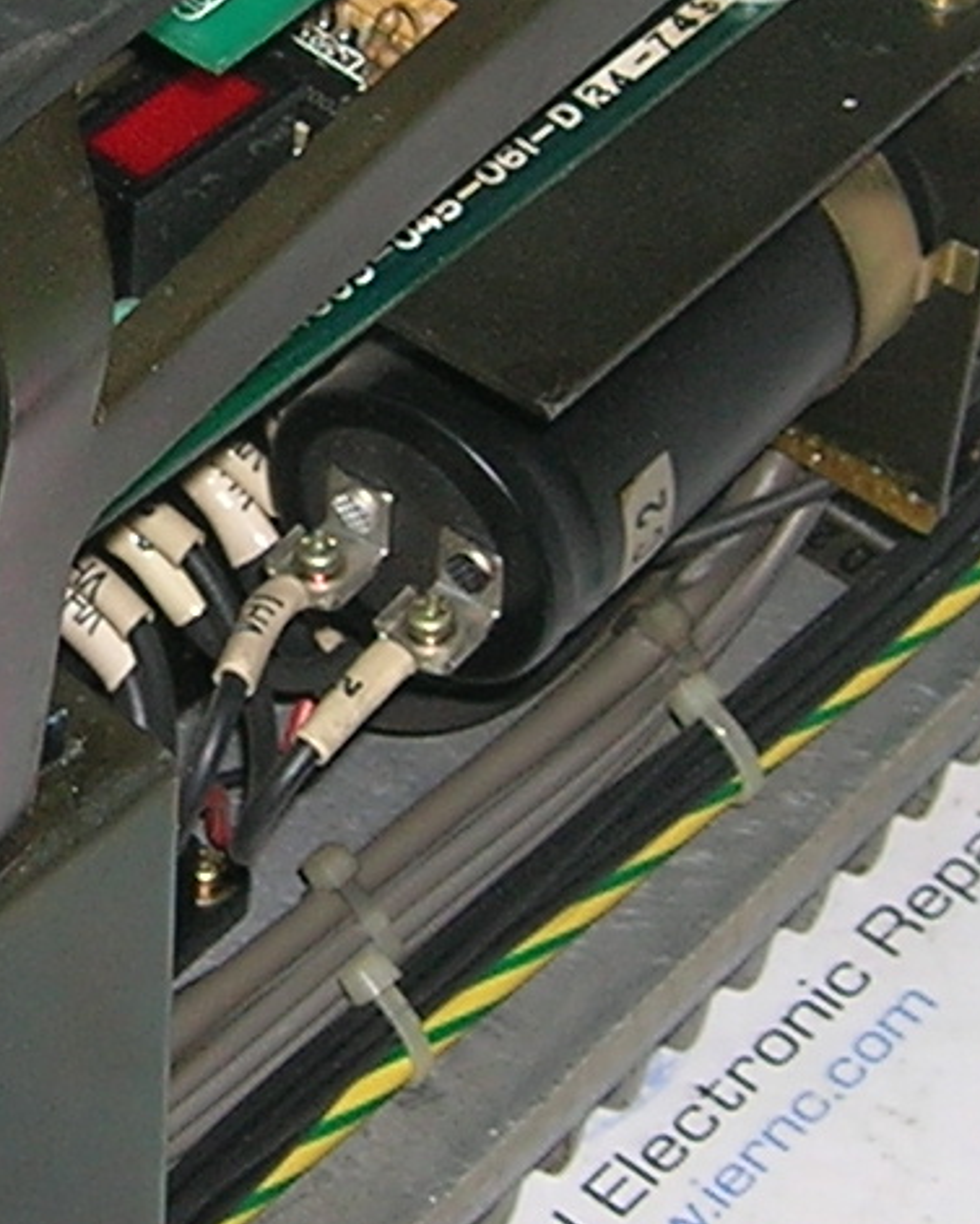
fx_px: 5835
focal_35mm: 161
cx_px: 78
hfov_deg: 9.6
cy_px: 265
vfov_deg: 11.9
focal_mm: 5.7
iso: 50
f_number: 2.9
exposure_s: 1/60.1
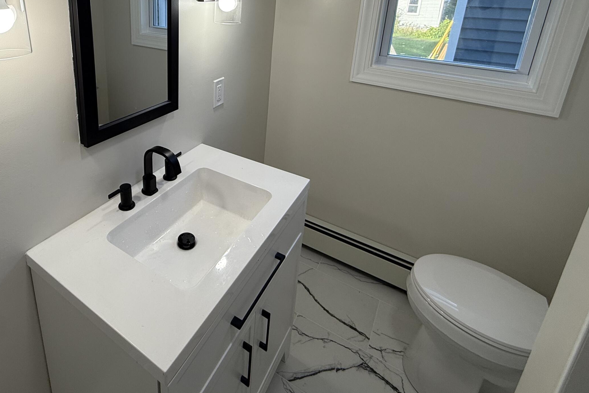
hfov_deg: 79.2
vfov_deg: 55.7
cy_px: 85
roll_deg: -0.8
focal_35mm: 21
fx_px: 344
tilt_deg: -16.1
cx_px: 209
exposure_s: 1/120
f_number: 2.2
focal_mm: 2.22
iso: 64
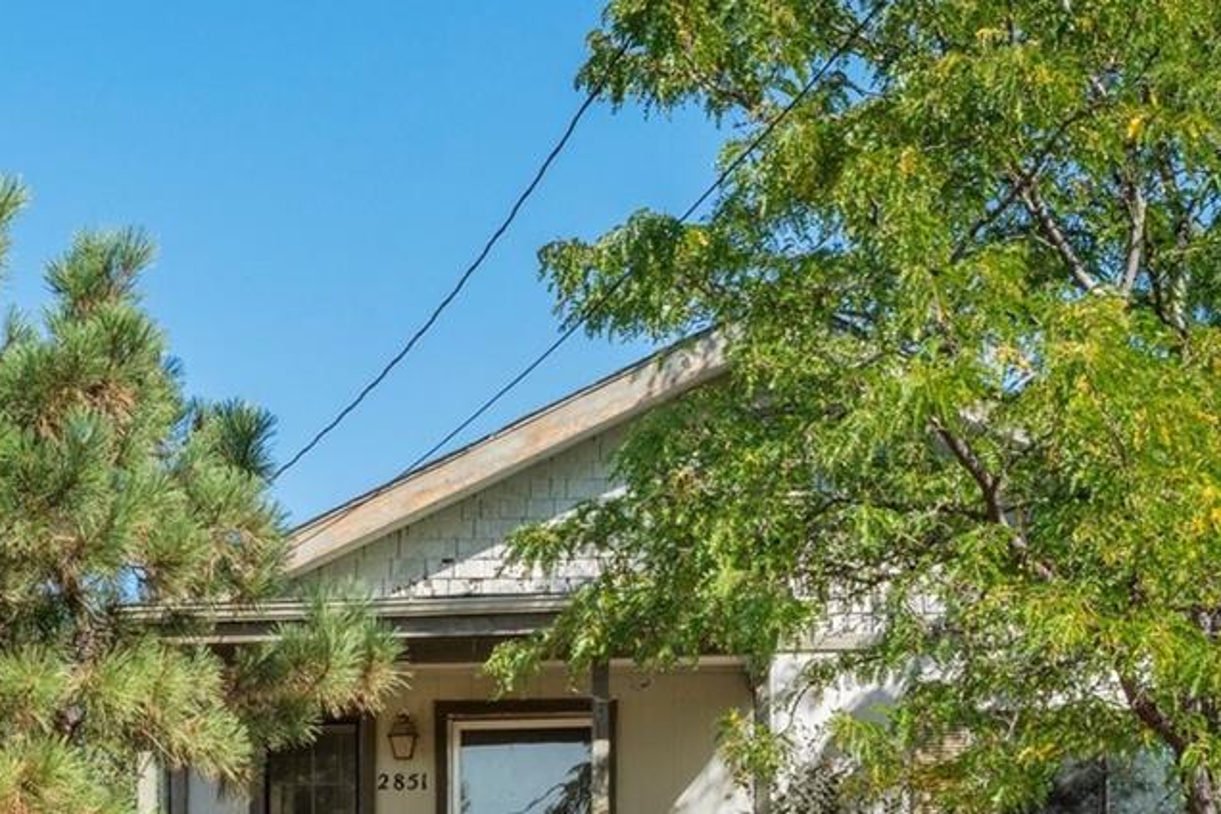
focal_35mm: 88
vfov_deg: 15.5
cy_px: 470
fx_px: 2984
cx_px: 271
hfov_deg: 22.8
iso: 640
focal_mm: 35
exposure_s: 1/125
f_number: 11
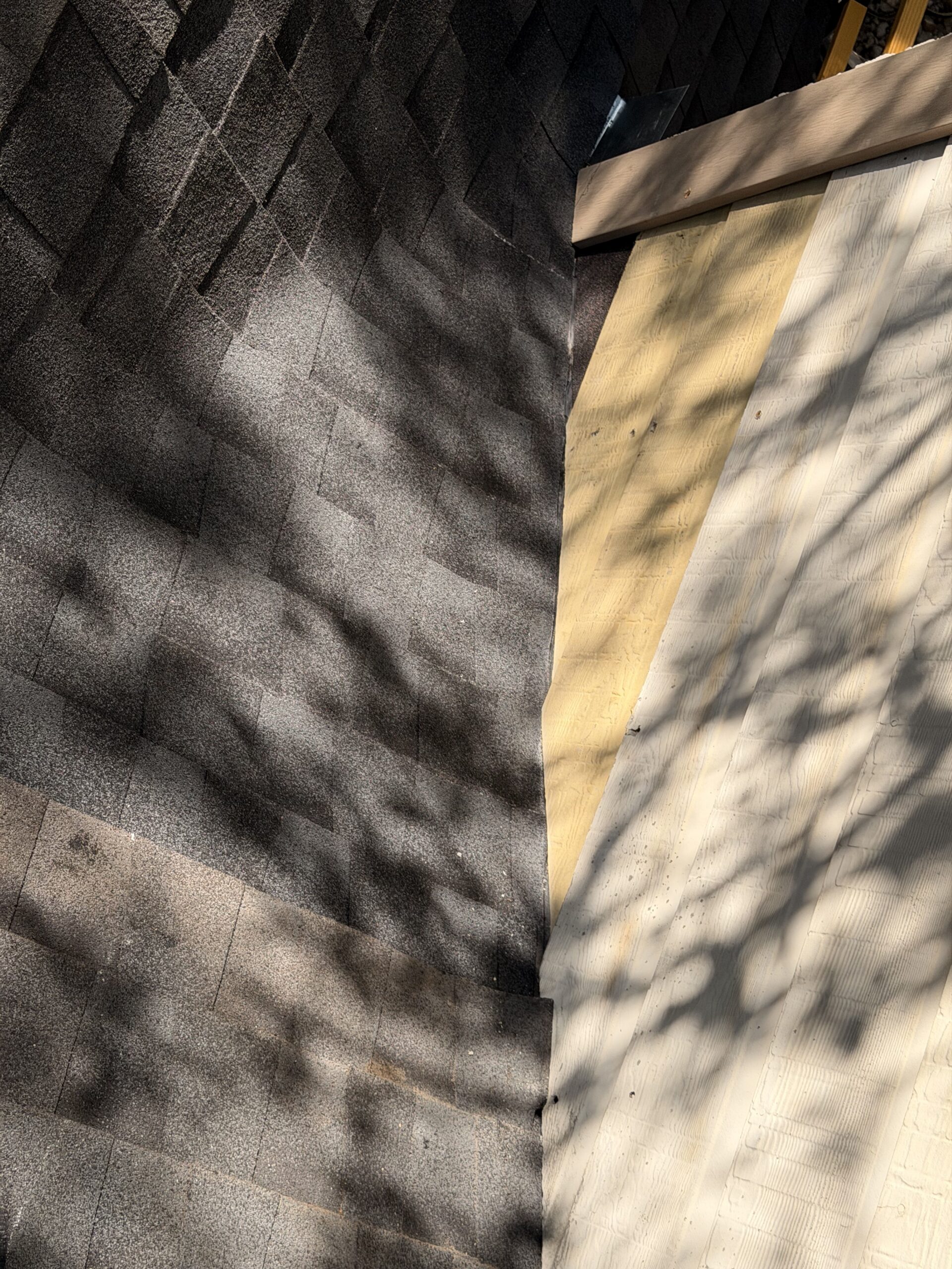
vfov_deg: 39.7
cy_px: 634
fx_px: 1760
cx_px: 476
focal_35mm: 48
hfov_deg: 30.3
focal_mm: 6.76
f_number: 1.78
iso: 64
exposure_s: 1/2208
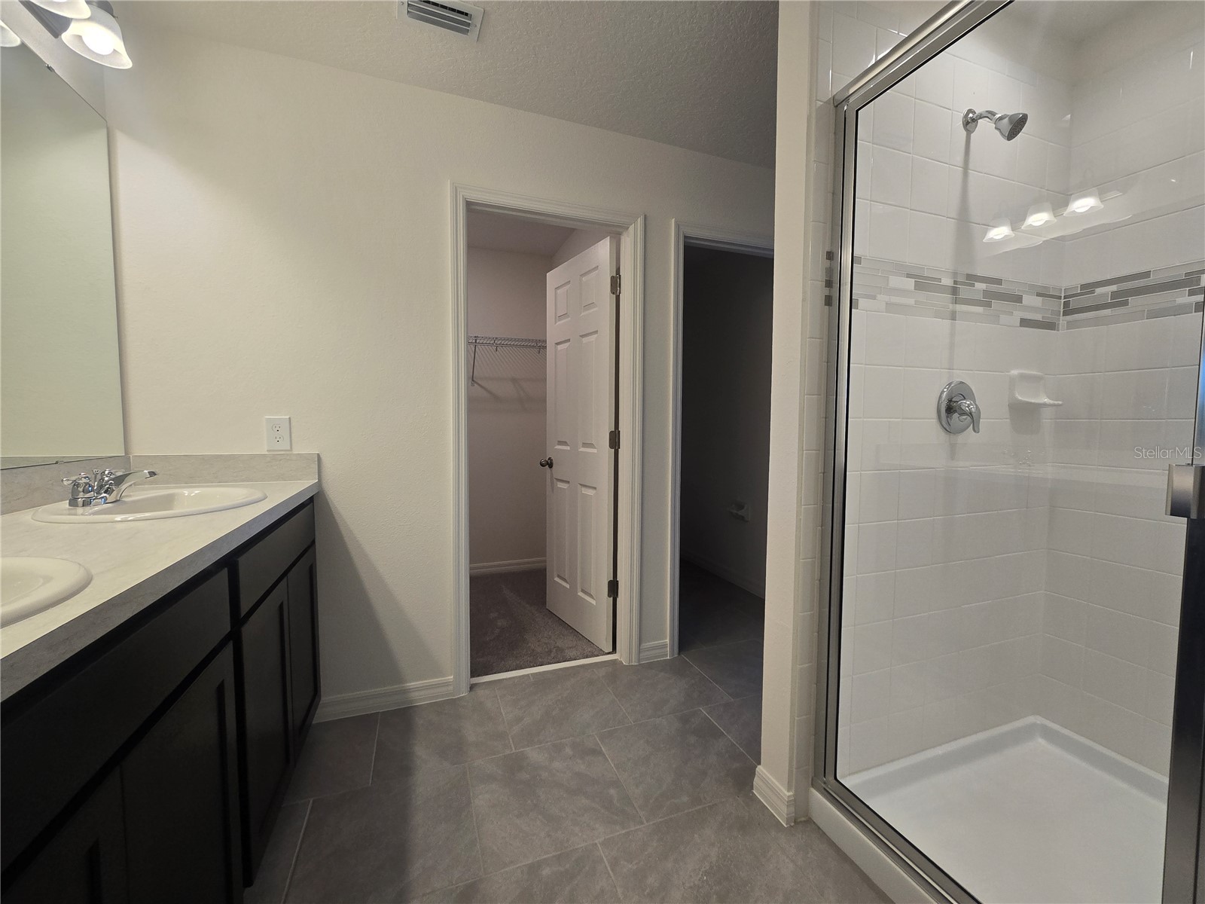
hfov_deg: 106.2
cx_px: 602
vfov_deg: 89.9
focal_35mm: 13
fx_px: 453
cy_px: 452
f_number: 2.2
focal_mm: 2.2
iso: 100
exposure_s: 1/120
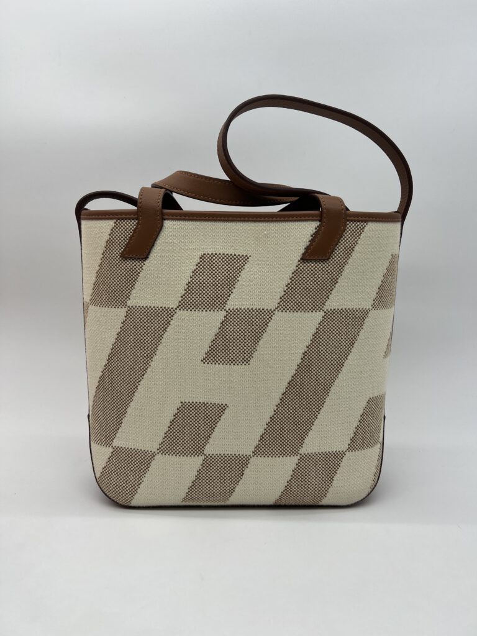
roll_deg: -0.6
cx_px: 238
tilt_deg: -7.0
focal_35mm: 26
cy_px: 318
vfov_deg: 67.3
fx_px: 478
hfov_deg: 53.1
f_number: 1.5
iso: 50
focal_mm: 5.7
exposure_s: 1/304
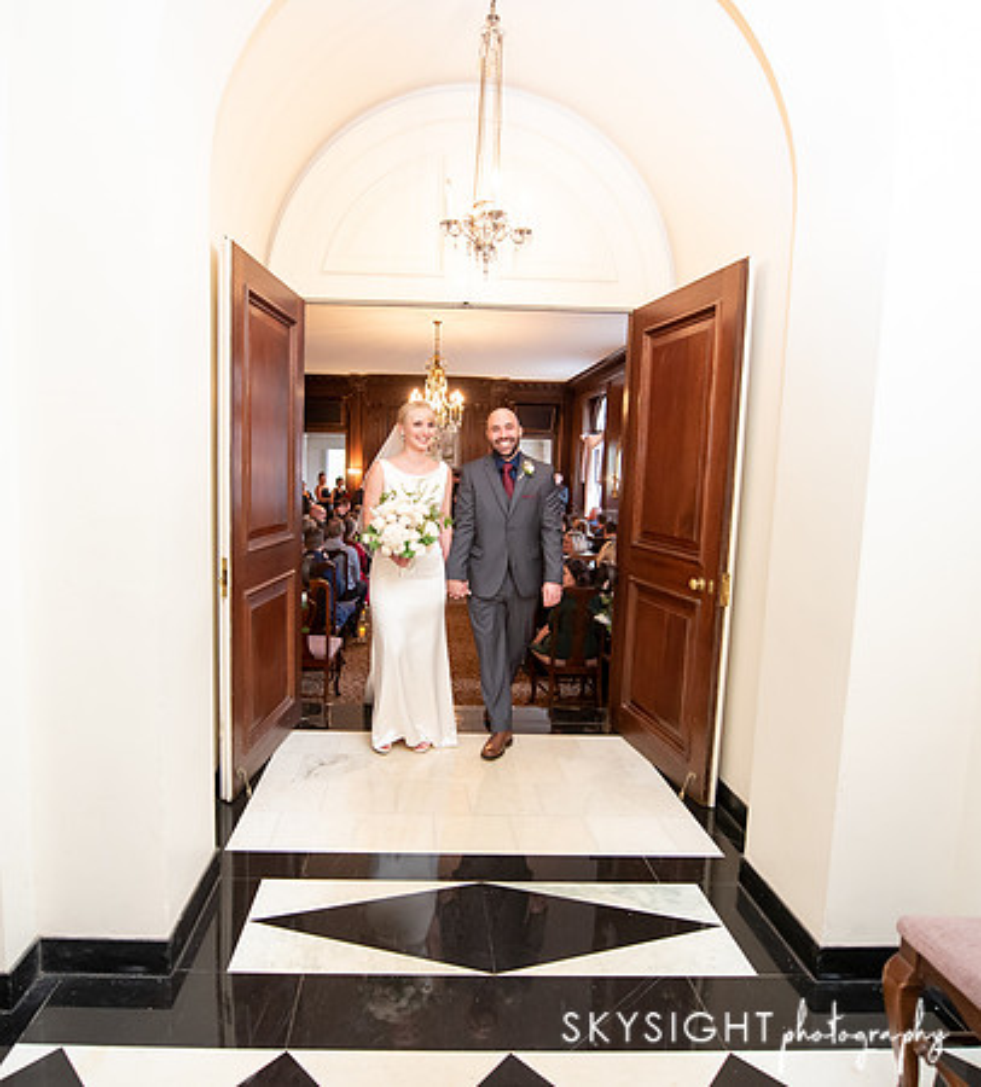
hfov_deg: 73.8
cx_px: 425
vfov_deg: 79.9
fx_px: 649
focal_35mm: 19
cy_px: 544
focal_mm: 14
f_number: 2.8
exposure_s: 1/125
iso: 2500
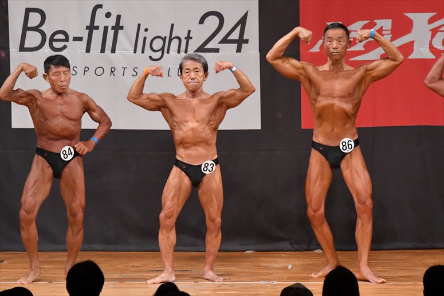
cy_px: 148
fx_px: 3328
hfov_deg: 7.6
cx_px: 222
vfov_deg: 5.1
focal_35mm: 270
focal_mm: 180
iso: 7200
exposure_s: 1/400
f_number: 5.6
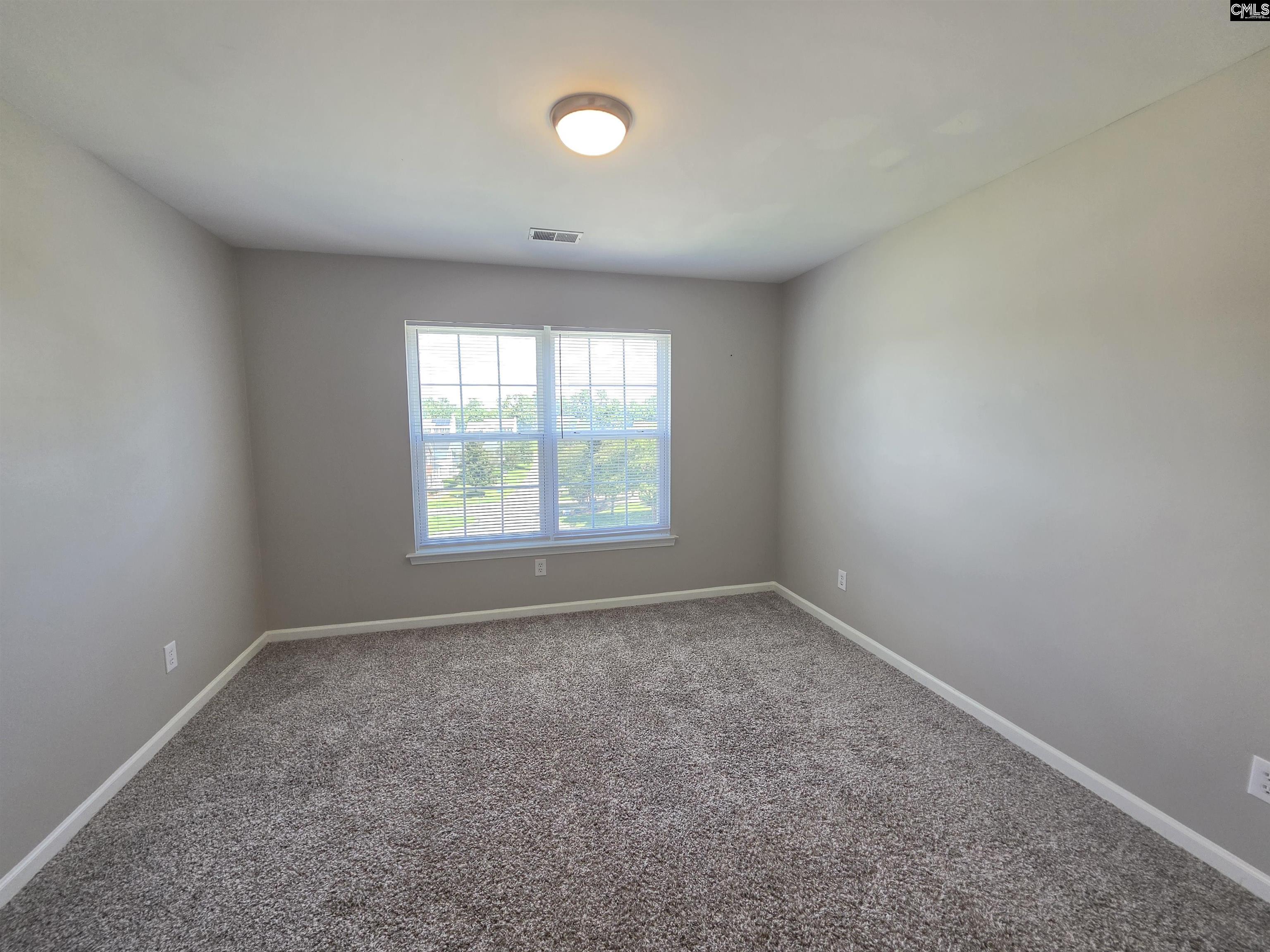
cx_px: 635
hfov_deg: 106.2
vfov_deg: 89.9
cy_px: 476
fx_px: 477
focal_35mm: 13
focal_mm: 2.2
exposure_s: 1/120
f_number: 1.9
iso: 80
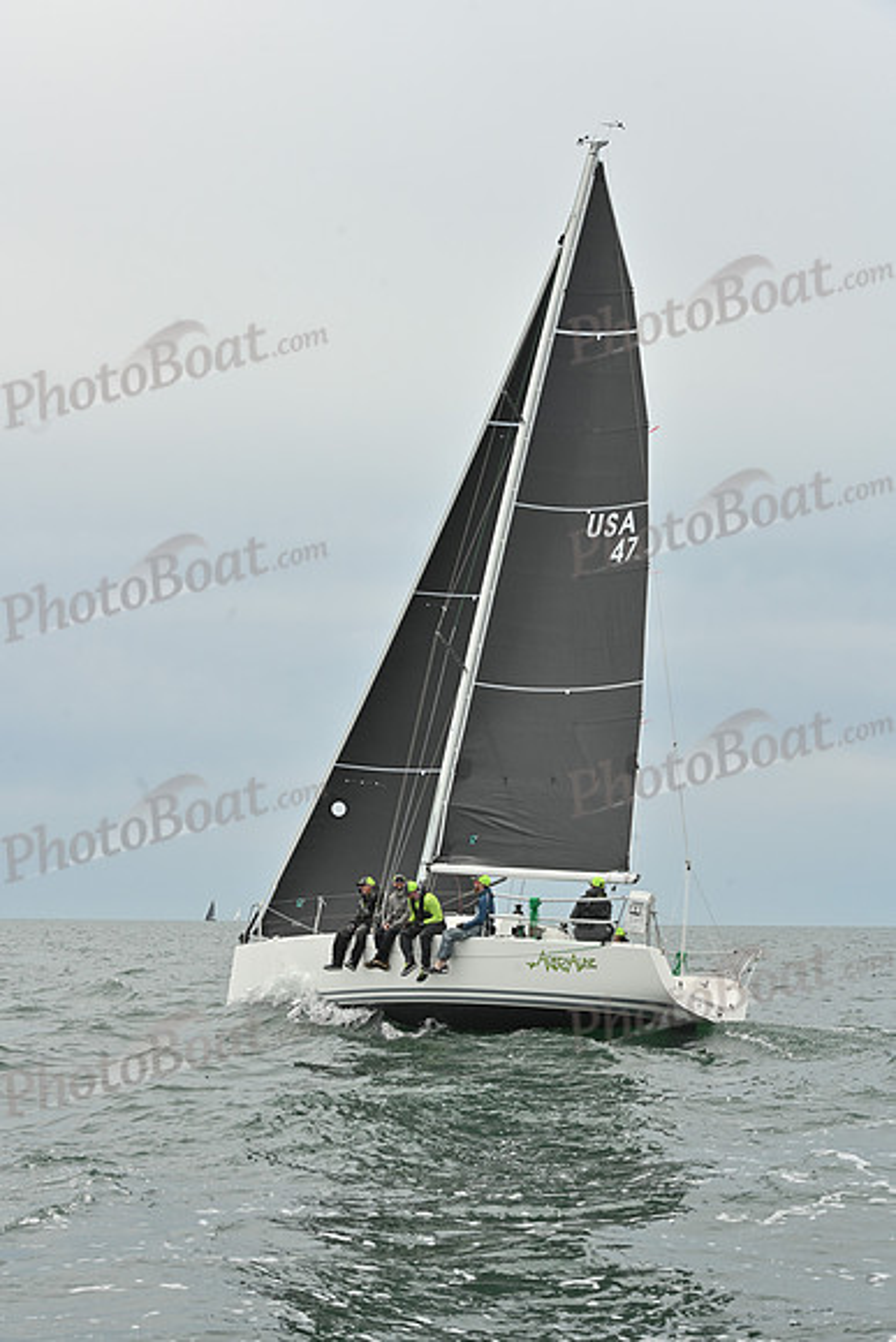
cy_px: 671
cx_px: 448
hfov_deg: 19.5
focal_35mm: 70
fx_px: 2612
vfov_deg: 28.8
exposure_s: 1/800
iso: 320
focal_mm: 70
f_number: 9
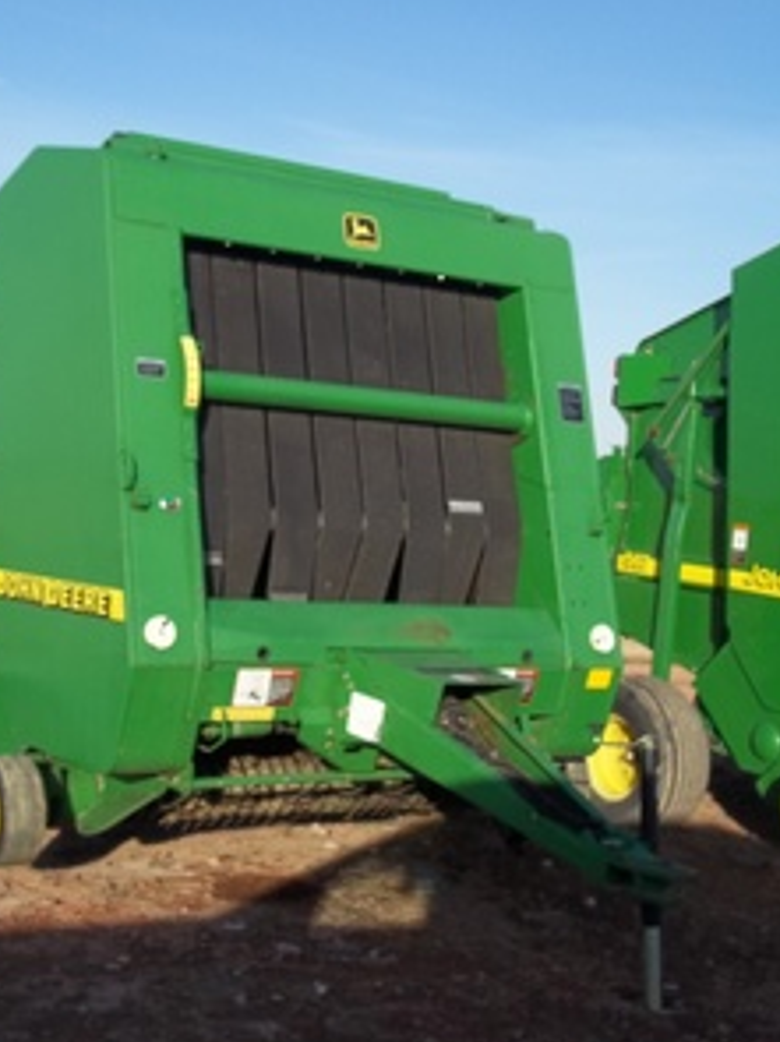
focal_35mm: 54
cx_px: 261
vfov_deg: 35.6
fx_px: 1624
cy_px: 516
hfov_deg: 26.9
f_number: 9.9
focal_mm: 7.1
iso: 64
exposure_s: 1/80
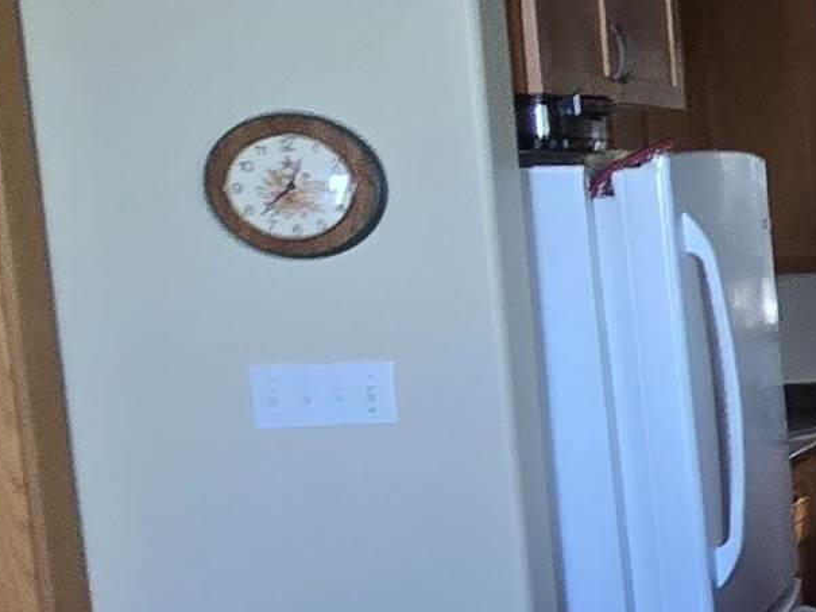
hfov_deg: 15.8
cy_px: 342
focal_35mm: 66
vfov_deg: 22.3
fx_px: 1556
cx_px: 1900
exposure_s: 1/60
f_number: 2.2
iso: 320
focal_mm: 2.2
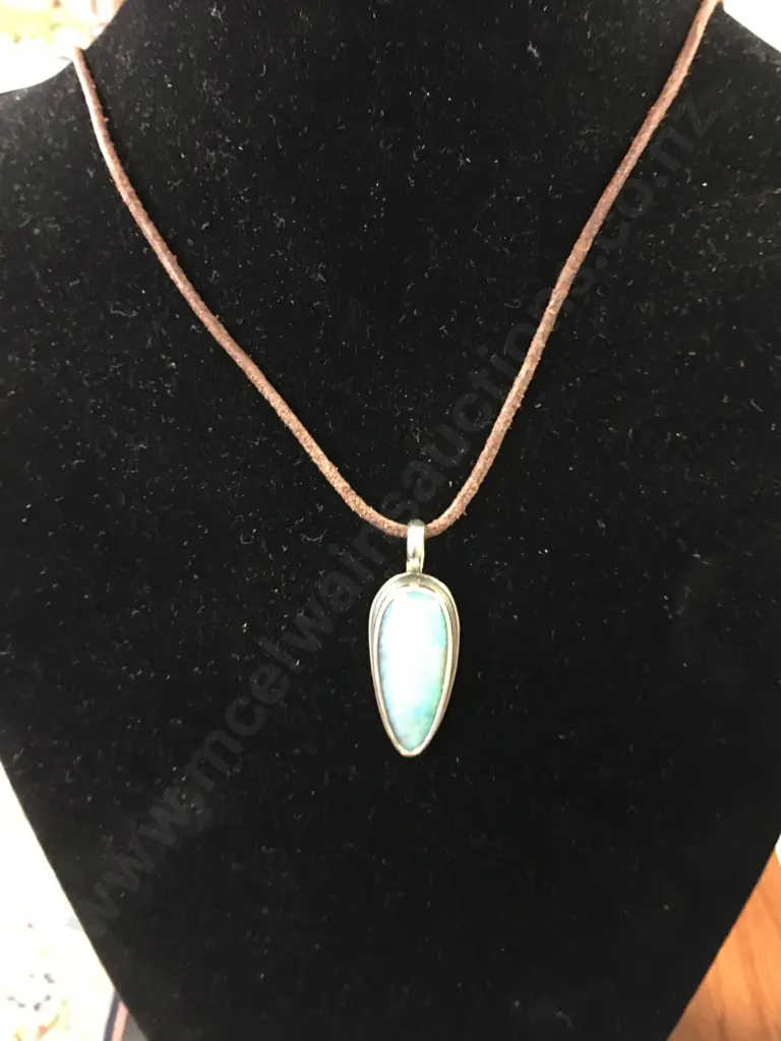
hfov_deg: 48.2
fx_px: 872
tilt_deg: -32.4
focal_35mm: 29
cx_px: 390
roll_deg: -0.5
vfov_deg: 61.7
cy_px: 520
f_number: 2.2
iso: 100
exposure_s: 1/4
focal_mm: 4.15
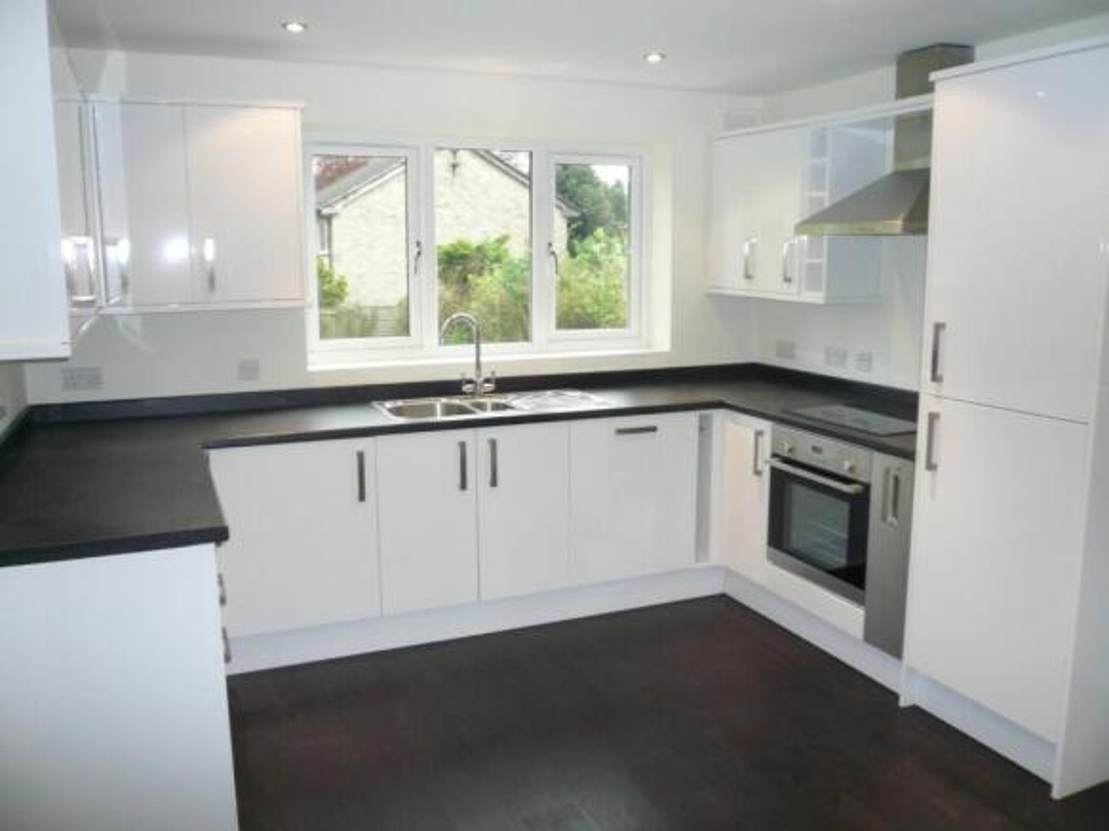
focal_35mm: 28
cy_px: 416
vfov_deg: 49.7
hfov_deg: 63.5
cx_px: 554
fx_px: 897
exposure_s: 1/30
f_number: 2.8
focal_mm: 4.6
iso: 160
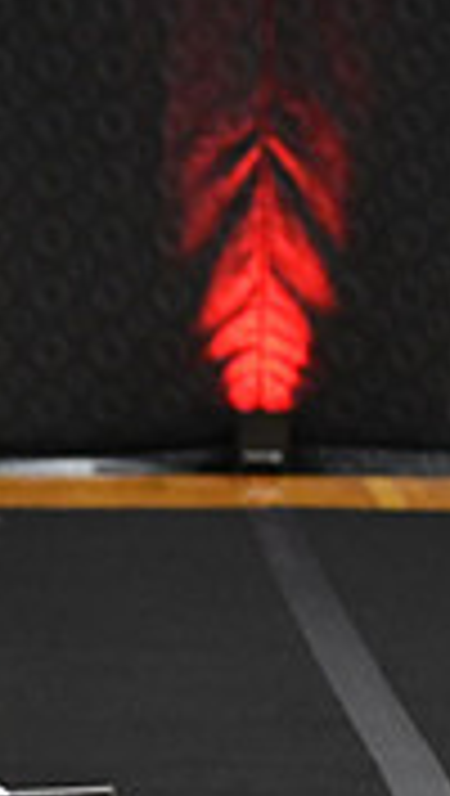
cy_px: 456
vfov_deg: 3.8
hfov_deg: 2.1
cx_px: -788
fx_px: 11945
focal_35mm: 565
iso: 4000
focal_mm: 110
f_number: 2.8
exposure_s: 1/800
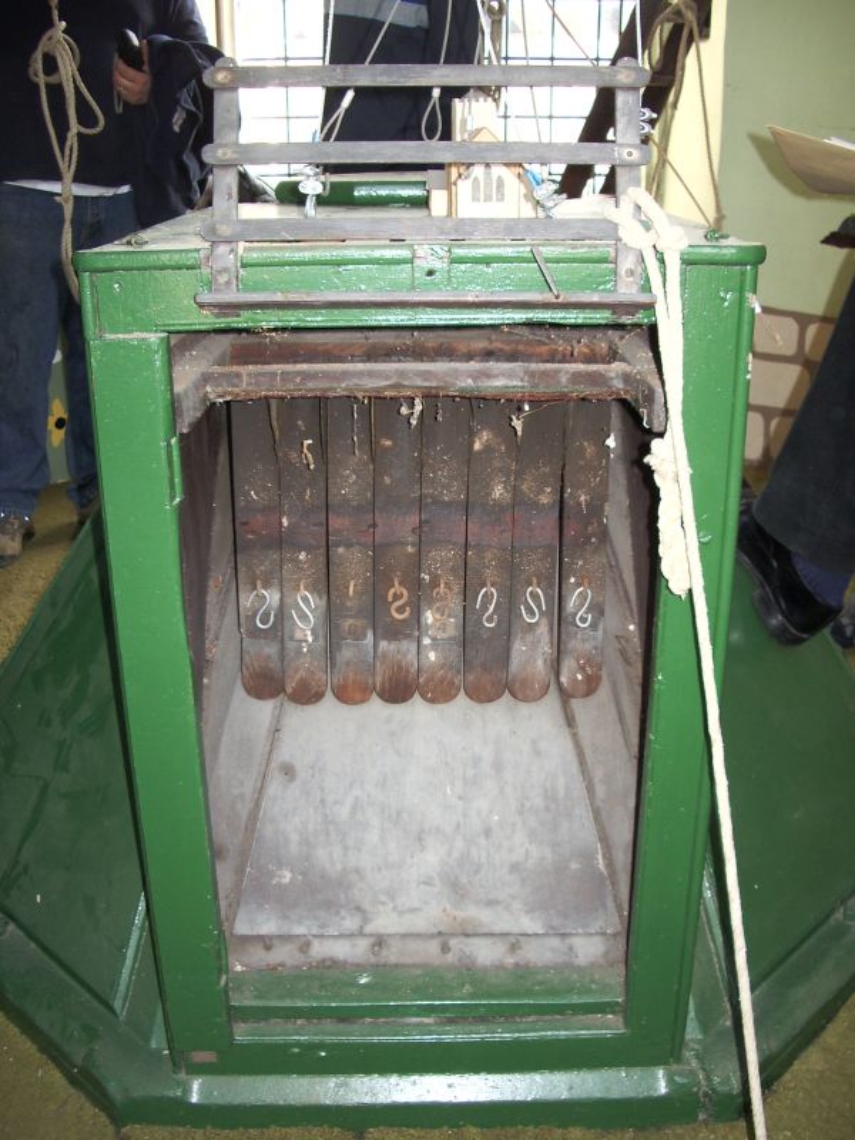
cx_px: 428
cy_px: 570
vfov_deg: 52.6
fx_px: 1153
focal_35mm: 35
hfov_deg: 40.7
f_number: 2.6
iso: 100
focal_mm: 5.8
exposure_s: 1/40
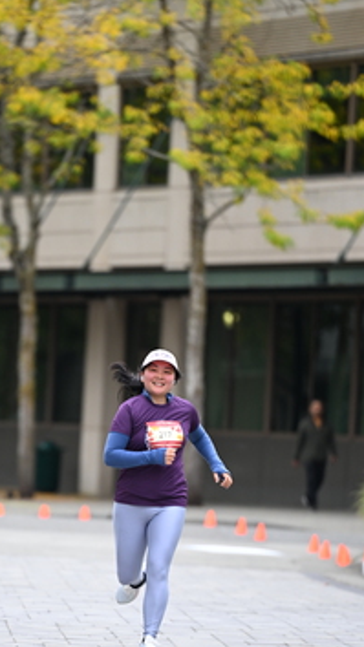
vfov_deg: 6.6
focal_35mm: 326
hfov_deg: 3.7
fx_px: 5596
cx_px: 133
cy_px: 430
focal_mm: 200
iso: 640
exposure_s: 1/2000
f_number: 2.8
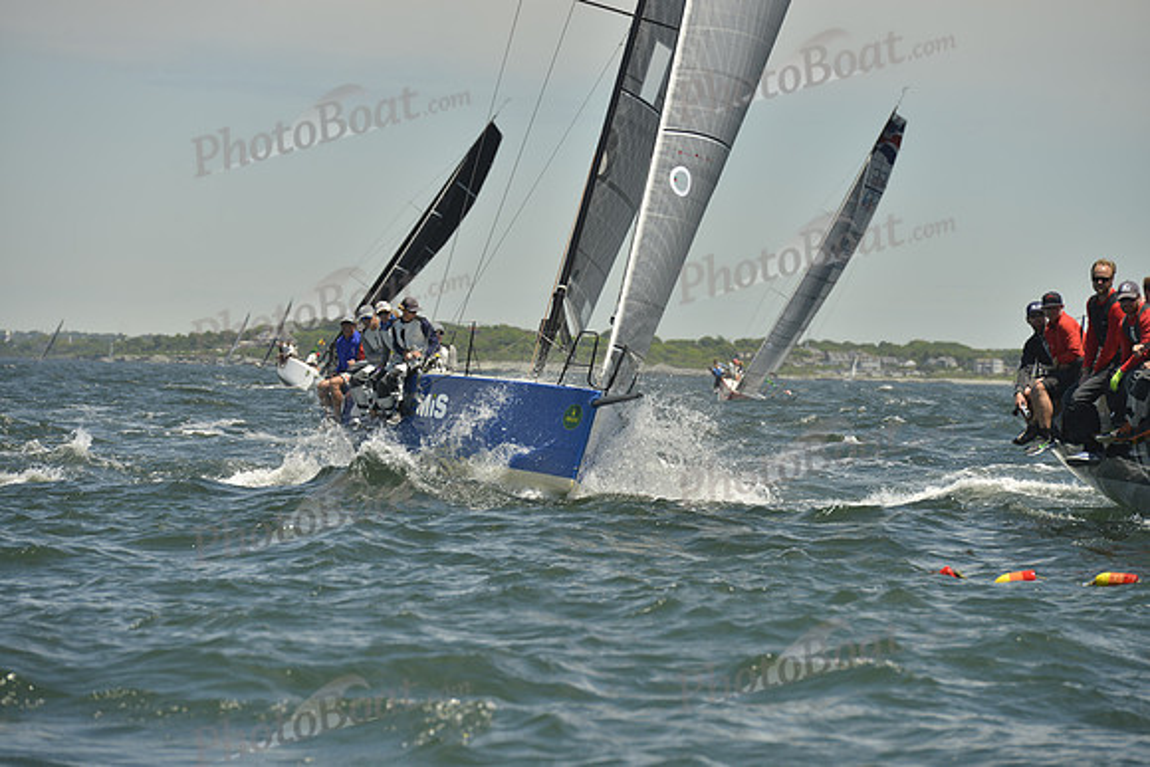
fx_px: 6390
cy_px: 384
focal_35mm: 200
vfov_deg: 6.9
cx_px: 575
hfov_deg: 10.3
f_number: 8
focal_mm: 200
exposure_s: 1/1600
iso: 280
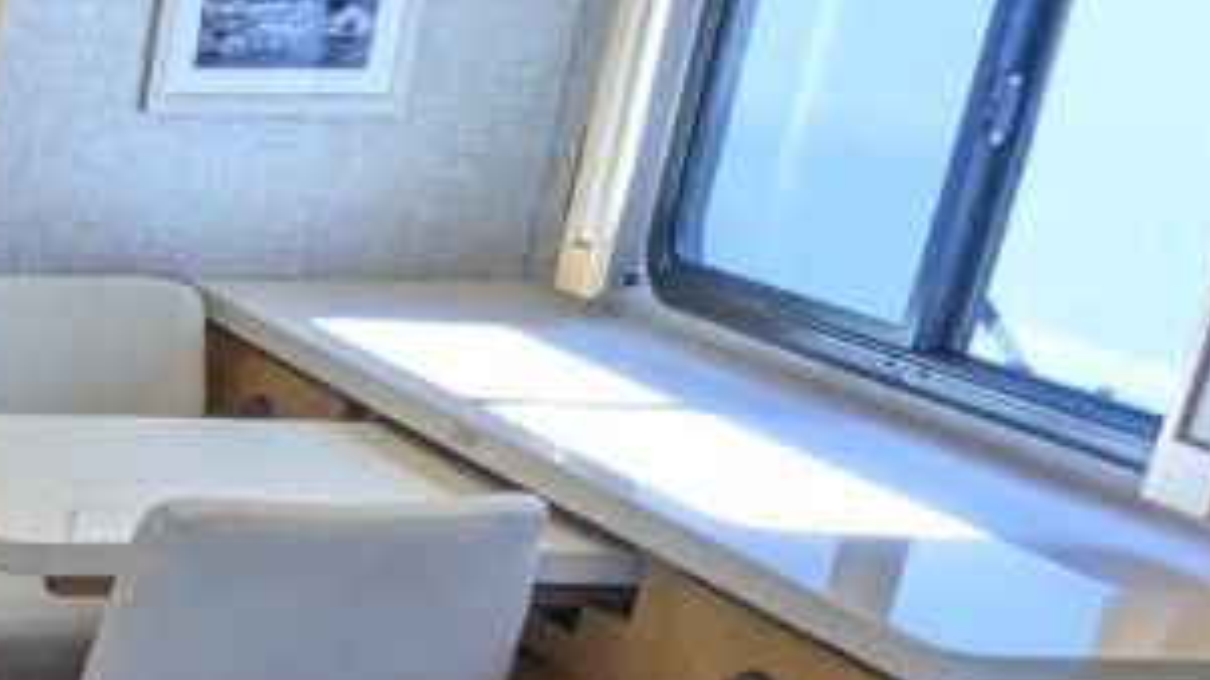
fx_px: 2598
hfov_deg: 20.7
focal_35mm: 81
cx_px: -790
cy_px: 1175
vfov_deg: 13.5
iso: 173
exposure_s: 1/120
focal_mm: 2.35
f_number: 2.2
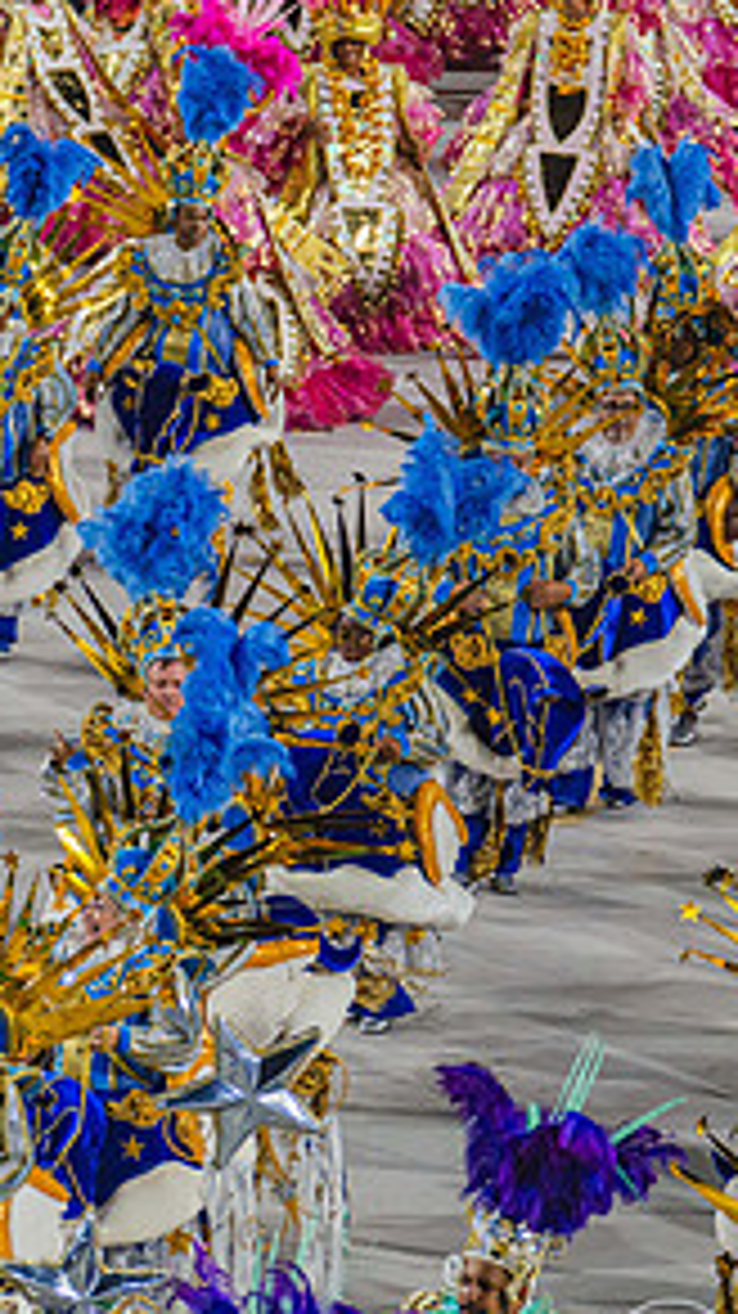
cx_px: 63
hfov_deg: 3.3
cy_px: 722
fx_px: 12678
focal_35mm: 364
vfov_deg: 5.9
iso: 1600
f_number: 5.3
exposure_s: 1/320
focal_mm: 175
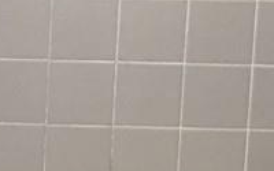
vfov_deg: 7.6
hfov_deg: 11.9
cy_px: -122
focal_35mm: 168
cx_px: -130
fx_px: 1255
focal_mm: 3.3
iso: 80
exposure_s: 1/30
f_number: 2.4
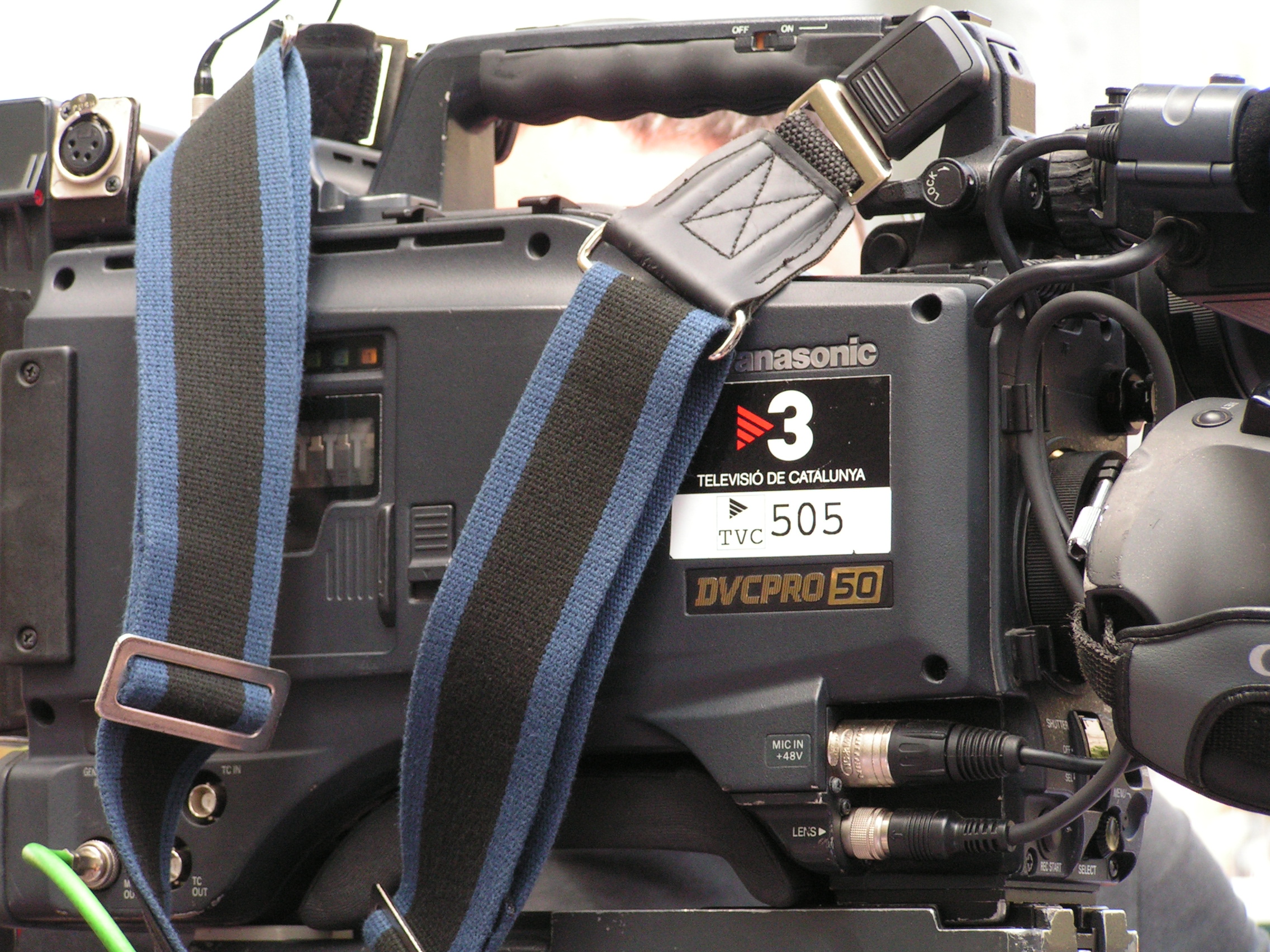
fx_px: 5833
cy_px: 476
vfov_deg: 9.3
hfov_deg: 12.4
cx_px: 635
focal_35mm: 159
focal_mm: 26.4
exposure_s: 1/160
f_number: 3.2
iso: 100
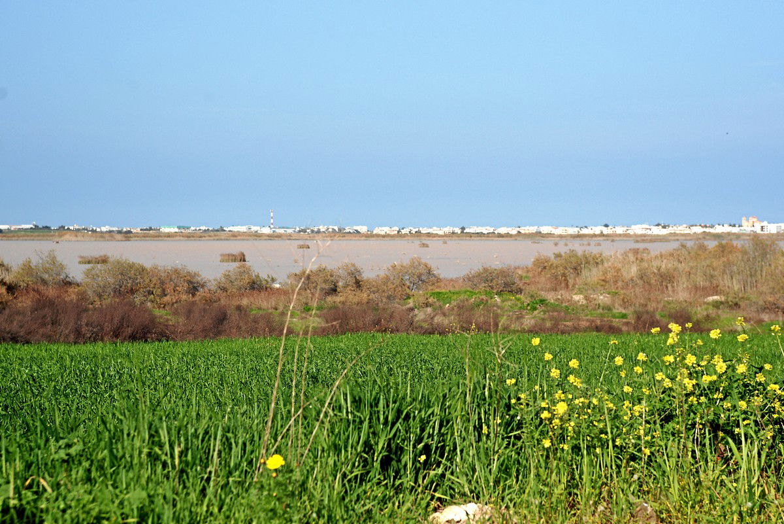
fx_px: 1525
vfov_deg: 19.5
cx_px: 392
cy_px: 262
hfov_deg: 28.8
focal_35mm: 70
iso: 200
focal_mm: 70
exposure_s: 1/1250
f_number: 6.3
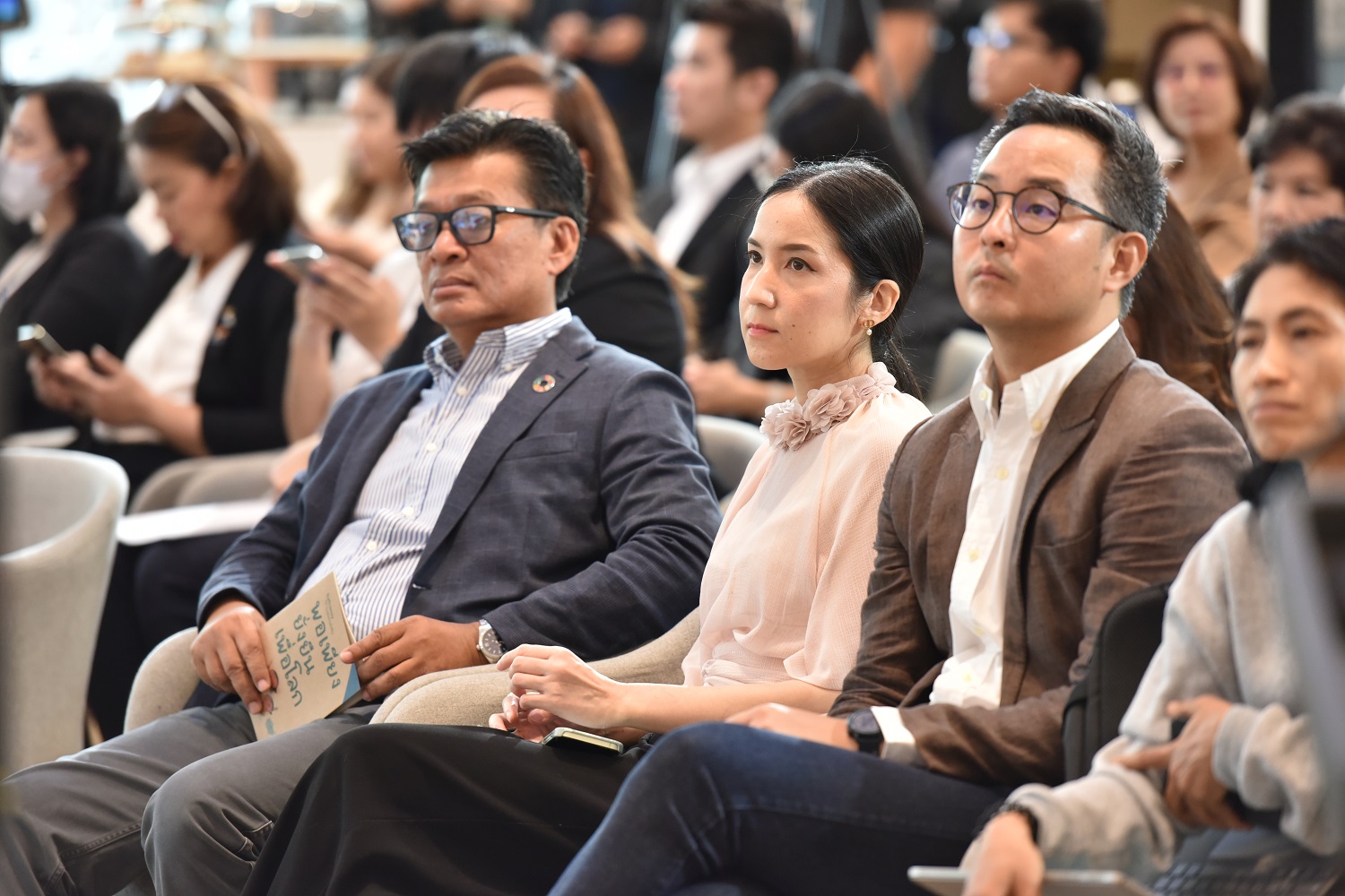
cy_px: 448
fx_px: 6911
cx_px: 672
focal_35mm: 185
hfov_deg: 11.1
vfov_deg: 7.4
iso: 1600
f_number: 3.2
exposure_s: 1/200
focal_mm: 185
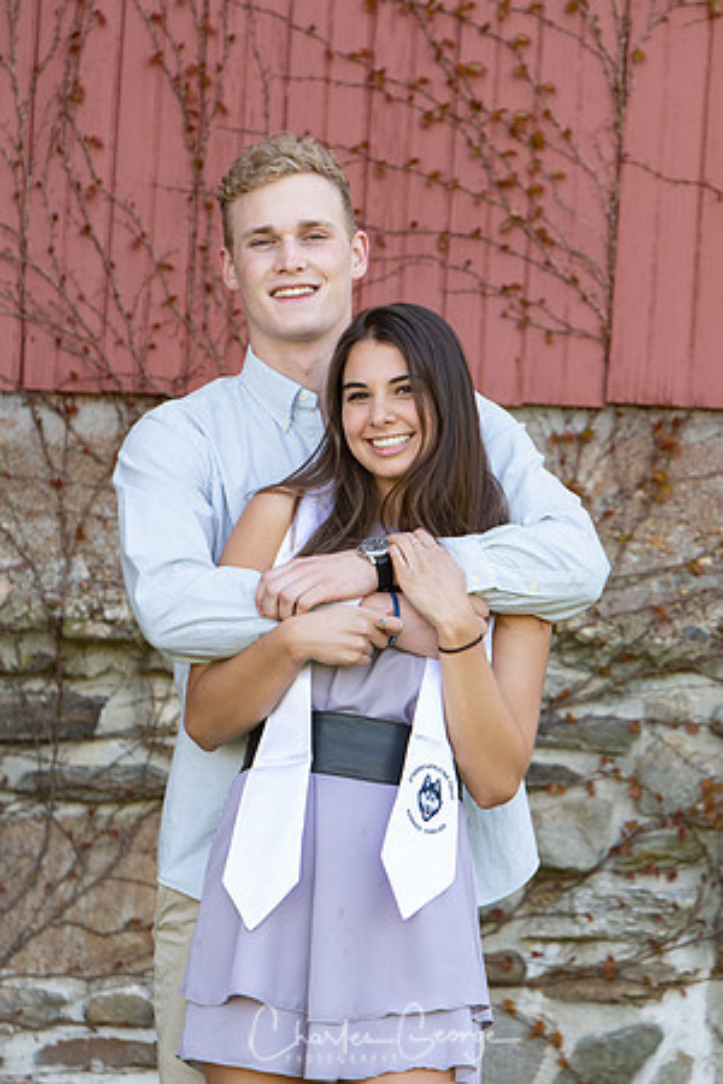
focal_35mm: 262
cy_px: 542
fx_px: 7907
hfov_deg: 5.2
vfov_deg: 7.8
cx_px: 362
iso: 200
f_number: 4.5
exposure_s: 1/125
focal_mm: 175
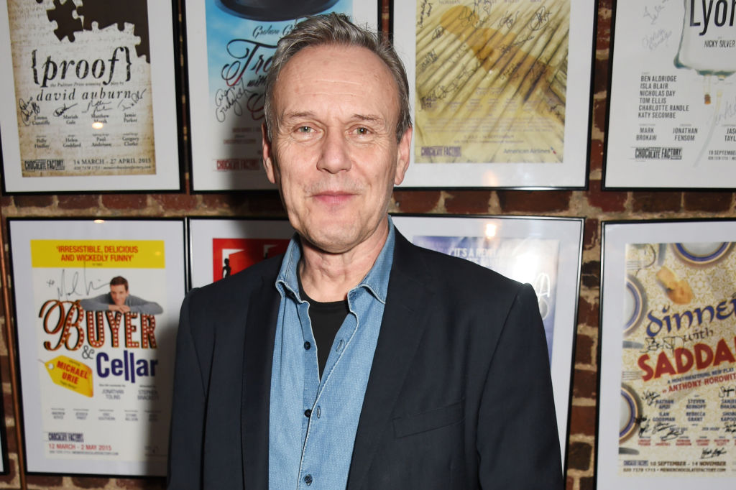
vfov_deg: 41.1
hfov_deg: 58.7
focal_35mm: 32
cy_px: 245
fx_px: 654
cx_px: 368
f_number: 8
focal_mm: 32
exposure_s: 1/60
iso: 1250
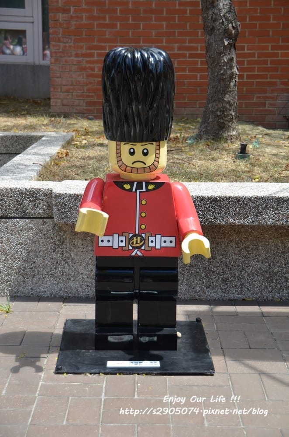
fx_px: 907
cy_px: 218
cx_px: 144
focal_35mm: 75
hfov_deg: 18.1
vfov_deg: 27.0
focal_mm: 50
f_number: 4.5
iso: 500
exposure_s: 1/1250
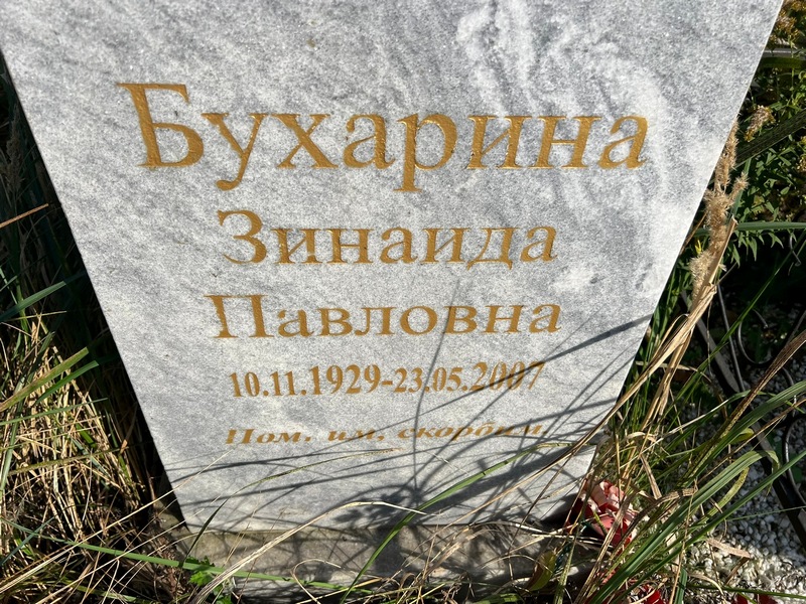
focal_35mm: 26
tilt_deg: -43.7
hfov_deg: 67.3
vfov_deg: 53.1
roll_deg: +0.4
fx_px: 605
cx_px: 403
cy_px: 302
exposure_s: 1/6579
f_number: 1.5
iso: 50
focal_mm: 5.7
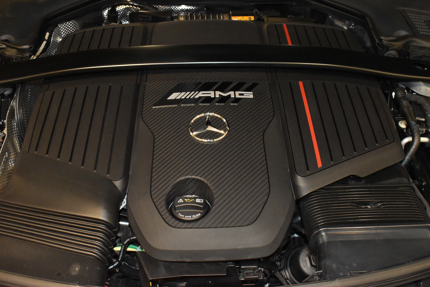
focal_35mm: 38
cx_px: 215
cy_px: 144
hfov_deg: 51.3
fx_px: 448
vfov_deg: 35.5
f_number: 8
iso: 6400
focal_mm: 25
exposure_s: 1/60
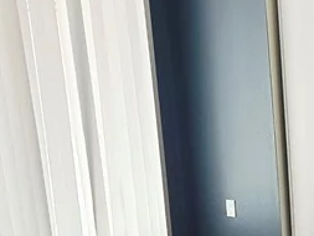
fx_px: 844
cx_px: 424
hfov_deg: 19.2
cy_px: 201
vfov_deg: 15.8
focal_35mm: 93
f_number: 1.7
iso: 200
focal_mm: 6.3
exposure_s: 1/120
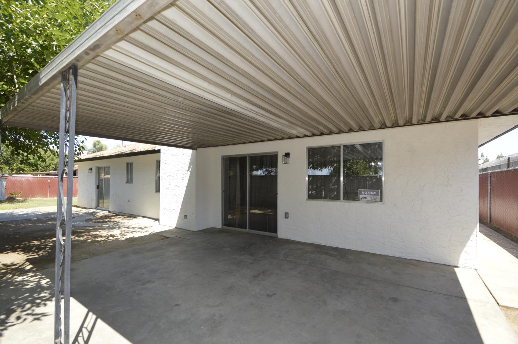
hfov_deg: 100.4
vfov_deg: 77.2
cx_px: 259
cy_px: 172
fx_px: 216
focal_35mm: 15
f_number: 5.6
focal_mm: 10
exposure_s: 1/125
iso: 140
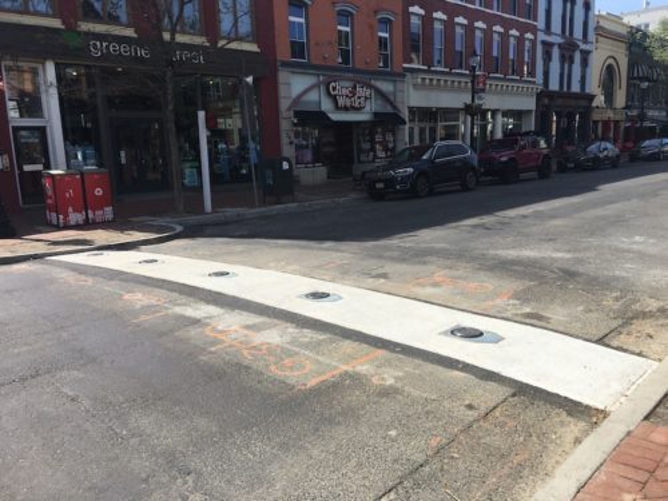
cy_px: 250
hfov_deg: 61.7
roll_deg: +2.2
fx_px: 560
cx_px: 334
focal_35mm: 29
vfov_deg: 48.2
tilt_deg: -10.1
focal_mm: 4.15
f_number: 2.2
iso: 25
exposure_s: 1/1479
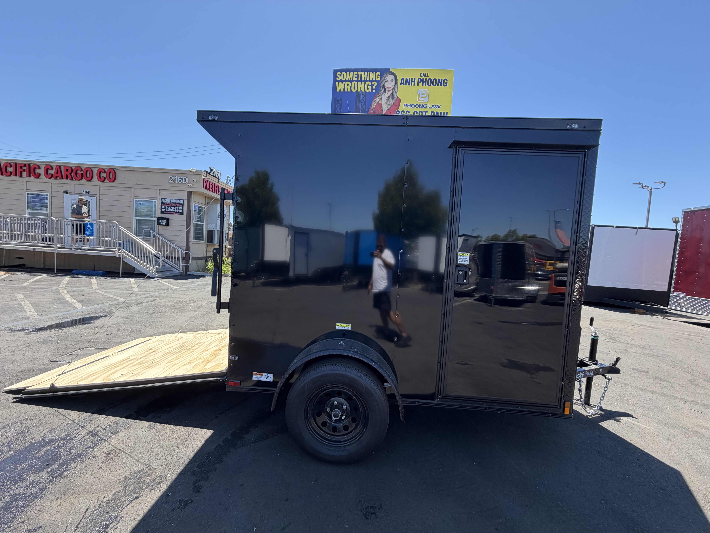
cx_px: 355
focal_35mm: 14
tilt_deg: -4.2
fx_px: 287
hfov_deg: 102.1
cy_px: 266
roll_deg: -1.0
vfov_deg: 85.7
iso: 50
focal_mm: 2.22
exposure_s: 1/502
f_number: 2.2
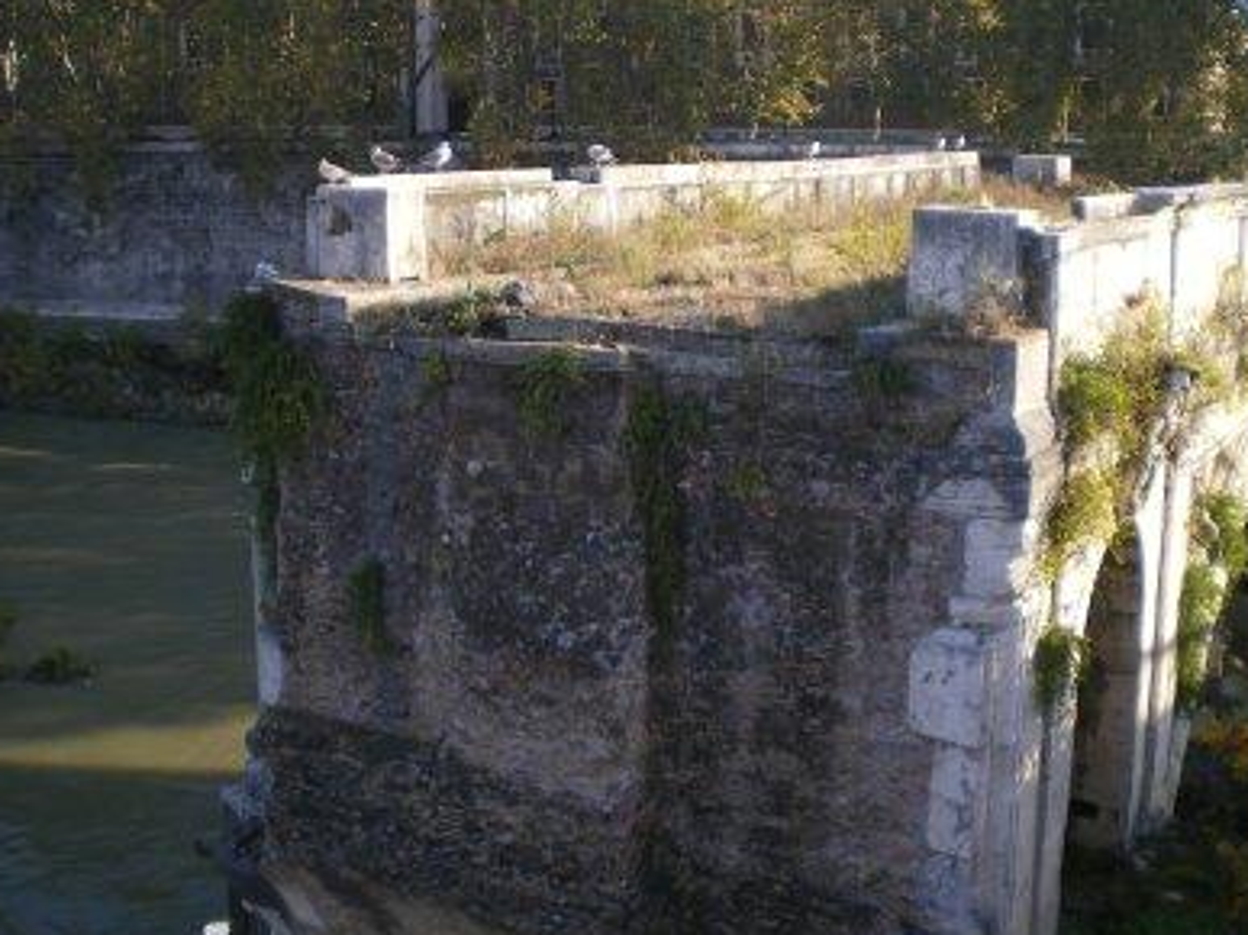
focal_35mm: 44
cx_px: 671
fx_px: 1586
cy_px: 458
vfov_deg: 32.9
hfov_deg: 42.9
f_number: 3.1
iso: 64
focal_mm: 6.3
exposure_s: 1/200
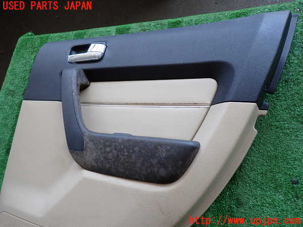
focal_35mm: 25
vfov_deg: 54.9
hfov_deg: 69.4
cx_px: 152
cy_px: 114
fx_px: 219
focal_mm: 4.5
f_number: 2
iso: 100
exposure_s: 1/80
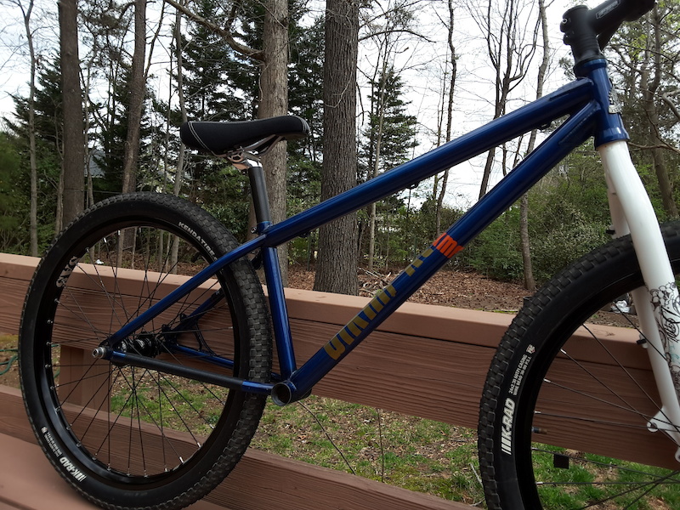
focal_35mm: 31
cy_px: 255
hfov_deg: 58.4
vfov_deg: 45.4
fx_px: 609
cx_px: 340
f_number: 1.9
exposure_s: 1/586
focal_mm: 2.9
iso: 40
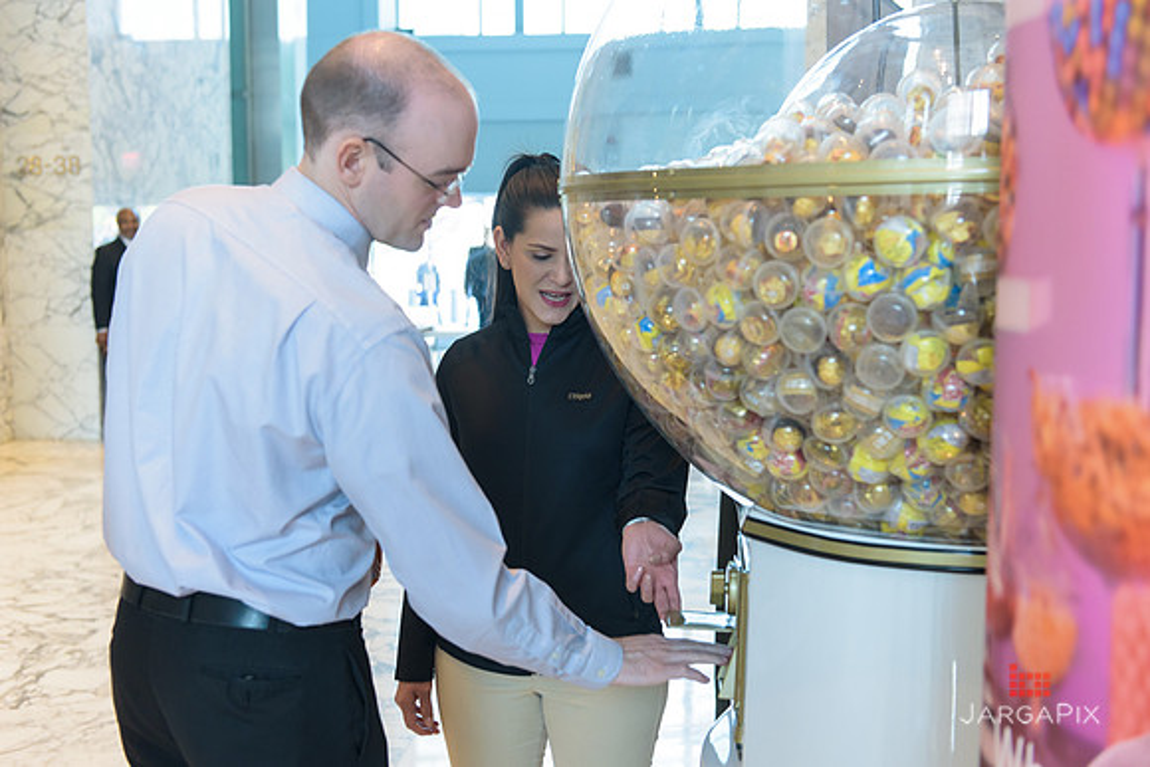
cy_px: 384
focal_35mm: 48
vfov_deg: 28.1
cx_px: 575
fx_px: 1534
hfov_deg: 41.1
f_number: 3.2
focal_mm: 48
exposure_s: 1/125
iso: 1600
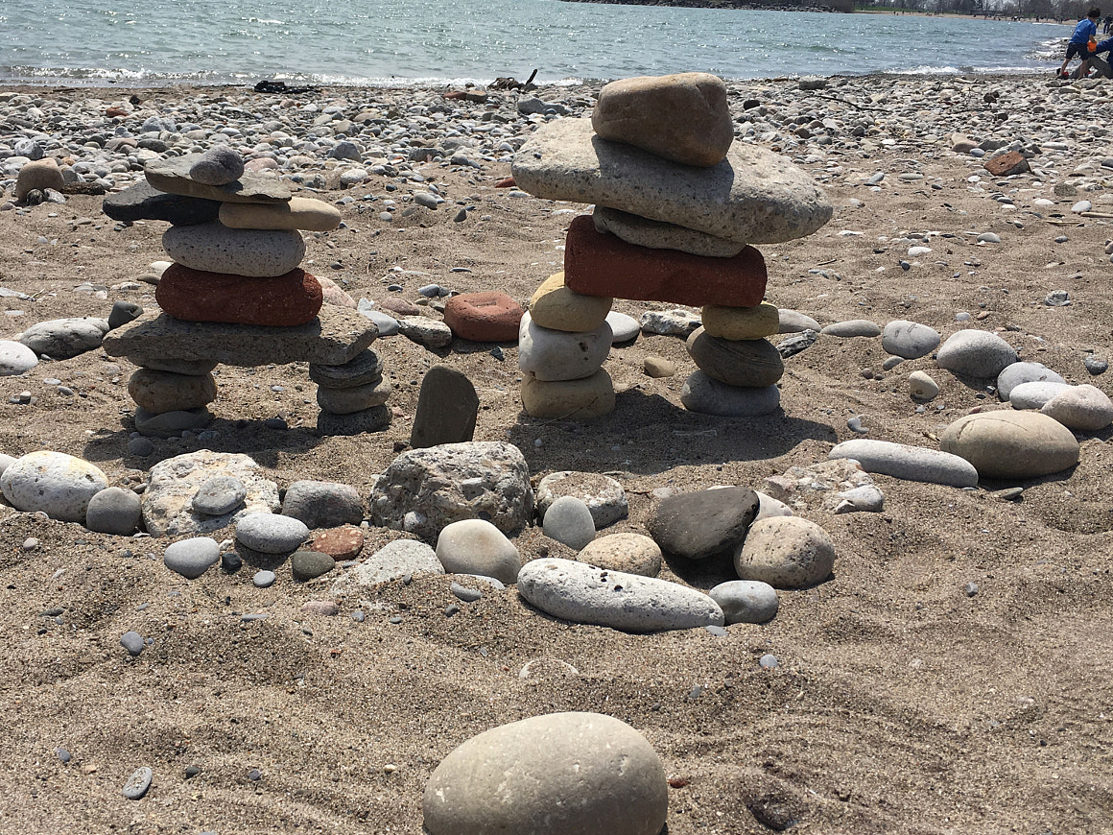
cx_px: 491
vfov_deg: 36.0
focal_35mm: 40
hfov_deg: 46.7
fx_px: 1286
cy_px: 425
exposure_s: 1/2404
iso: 25
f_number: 2.2
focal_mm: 4.15
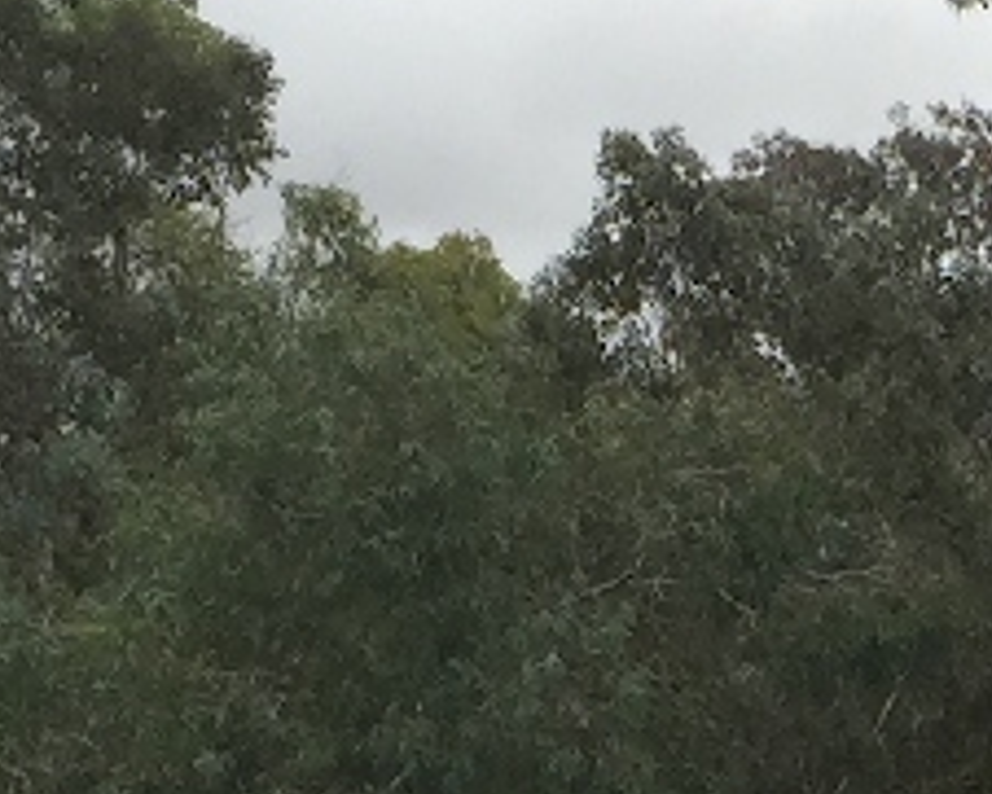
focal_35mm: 204
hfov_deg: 9.2
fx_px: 5992
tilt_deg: -8.6
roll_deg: +0.9
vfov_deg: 7.2
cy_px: 1847
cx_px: 1431
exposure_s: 1/482
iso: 32
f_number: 2.2
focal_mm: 4.15
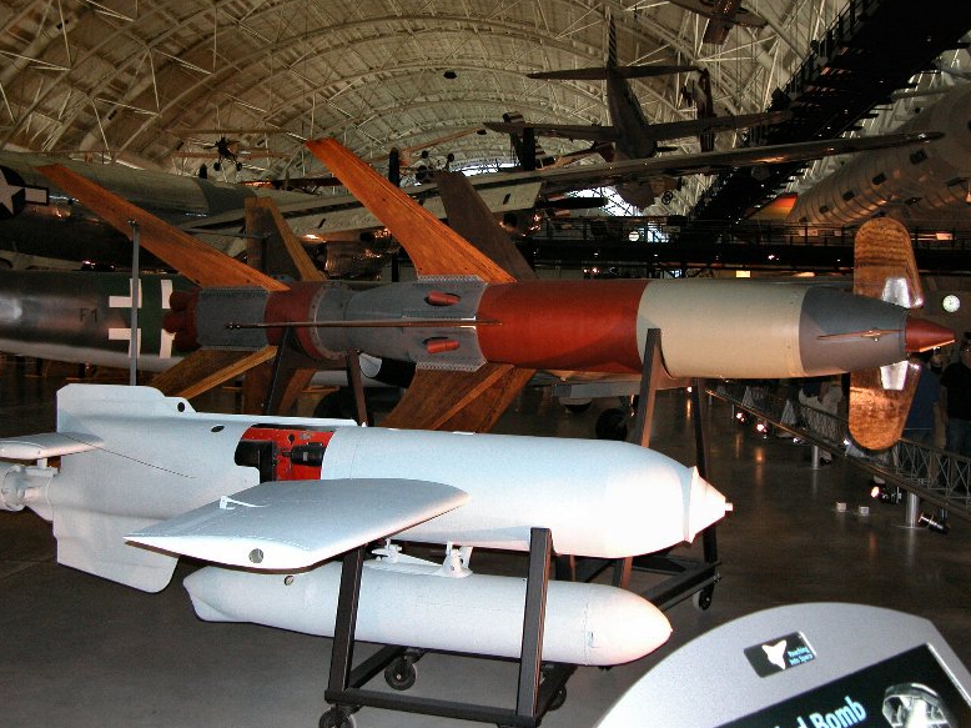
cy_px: 362
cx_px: 482
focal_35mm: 36
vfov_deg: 39.6
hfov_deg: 51.4
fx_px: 1010
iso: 200
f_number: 2.8
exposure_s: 1/60
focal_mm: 8.9
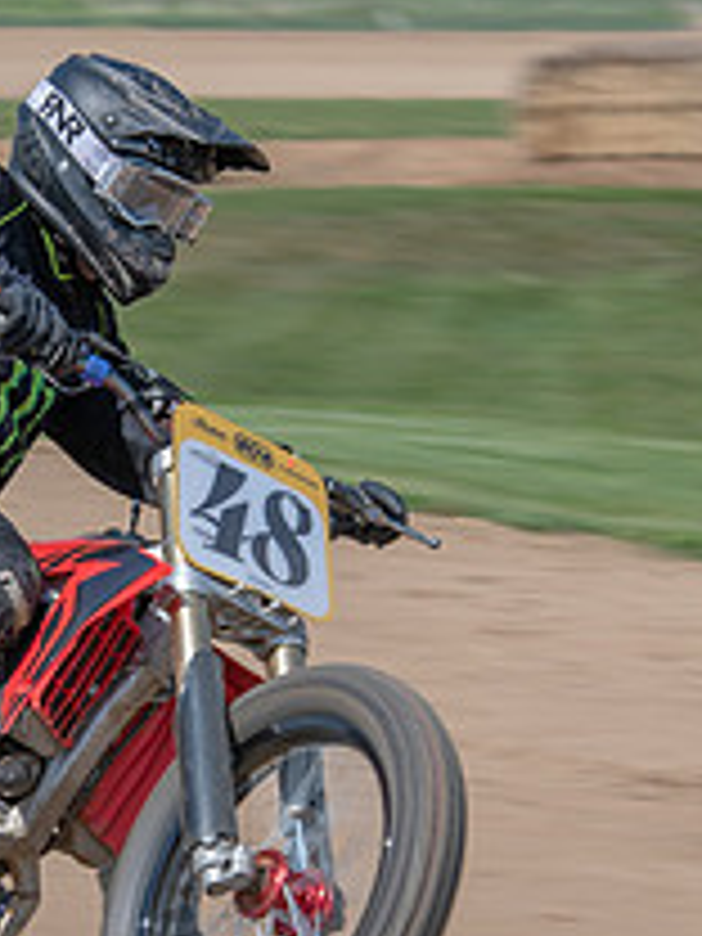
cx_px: 68
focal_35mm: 390
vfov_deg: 5.1
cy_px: 593
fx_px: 10545
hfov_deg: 3.8
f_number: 8
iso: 100
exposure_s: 1/200
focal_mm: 112
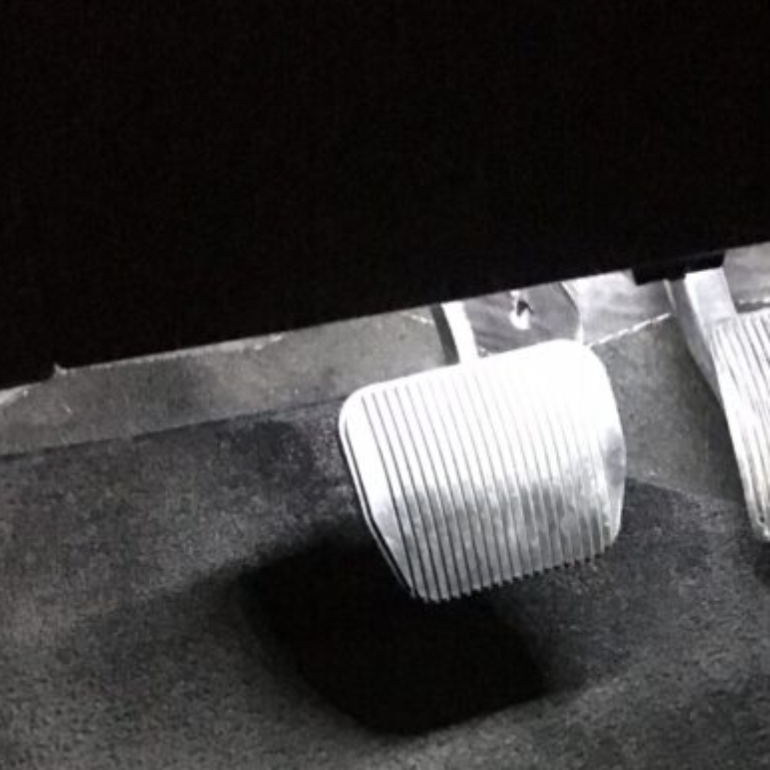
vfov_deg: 26.1
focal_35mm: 62
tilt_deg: -42.7
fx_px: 1560
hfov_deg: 27.3
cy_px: 797
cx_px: 592
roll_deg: +1.2
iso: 1250
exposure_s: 1/15
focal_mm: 4.15
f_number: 2.2
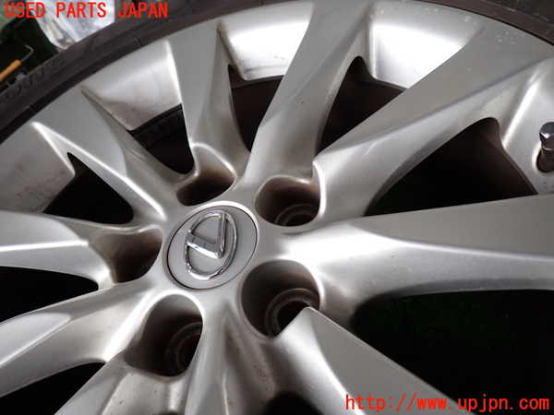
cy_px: 208
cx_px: 277
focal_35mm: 25
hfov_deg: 69.4
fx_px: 400
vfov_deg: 54.9
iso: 100
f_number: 2
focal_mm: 4.5
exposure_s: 1/80
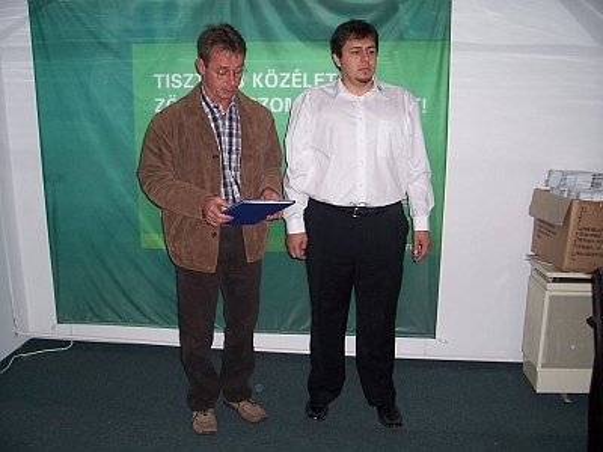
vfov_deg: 41.8
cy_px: 226
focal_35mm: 34
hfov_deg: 54.0
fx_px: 592
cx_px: 302
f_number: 2.7
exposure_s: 1/60
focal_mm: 5.6
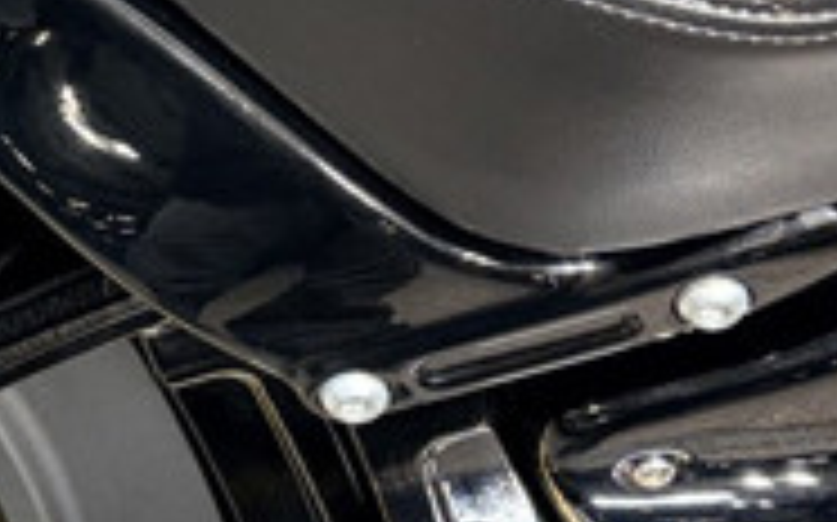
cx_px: -209
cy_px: -27
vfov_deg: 8.2
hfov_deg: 12.9
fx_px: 3602
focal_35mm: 158
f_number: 1.6
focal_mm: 5.96
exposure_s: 1/120
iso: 100
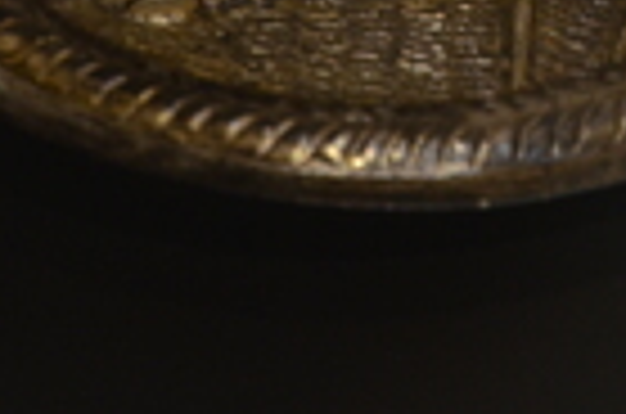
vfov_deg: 2.1
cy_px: -214
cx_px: 410
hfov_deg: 3.1
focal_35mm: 666
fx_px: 11555
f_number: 6
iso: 1250
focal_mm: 140
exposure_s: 1/30
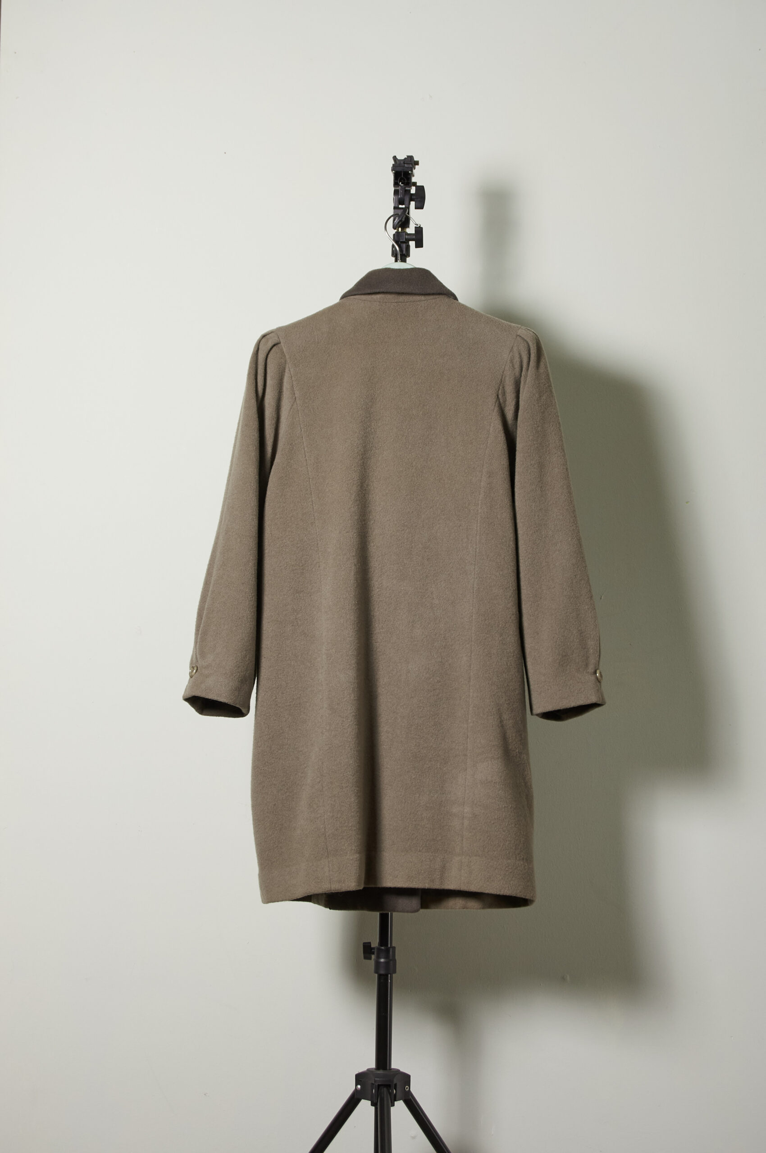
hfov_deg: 16.5
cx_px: 383
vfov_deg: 24.6
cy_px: 576
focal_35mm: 82
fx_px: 2640
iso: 200
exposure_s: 1/100
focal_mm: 55
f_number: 9
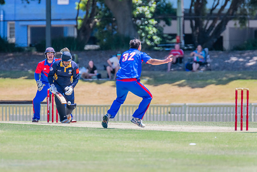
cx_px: 114
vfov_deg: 2.0
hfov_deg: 3.1
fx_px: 4824
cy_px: 75
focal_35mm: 676
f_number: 5.6
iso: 800
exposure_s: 1/2000
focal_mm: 600
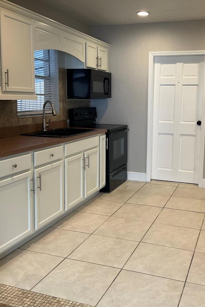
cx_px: 129
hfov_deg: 34.9
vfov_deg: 50.6
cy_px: 141
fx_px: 324
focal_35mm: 38
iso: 80
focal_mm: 3
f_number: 1.8
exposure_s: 1/60
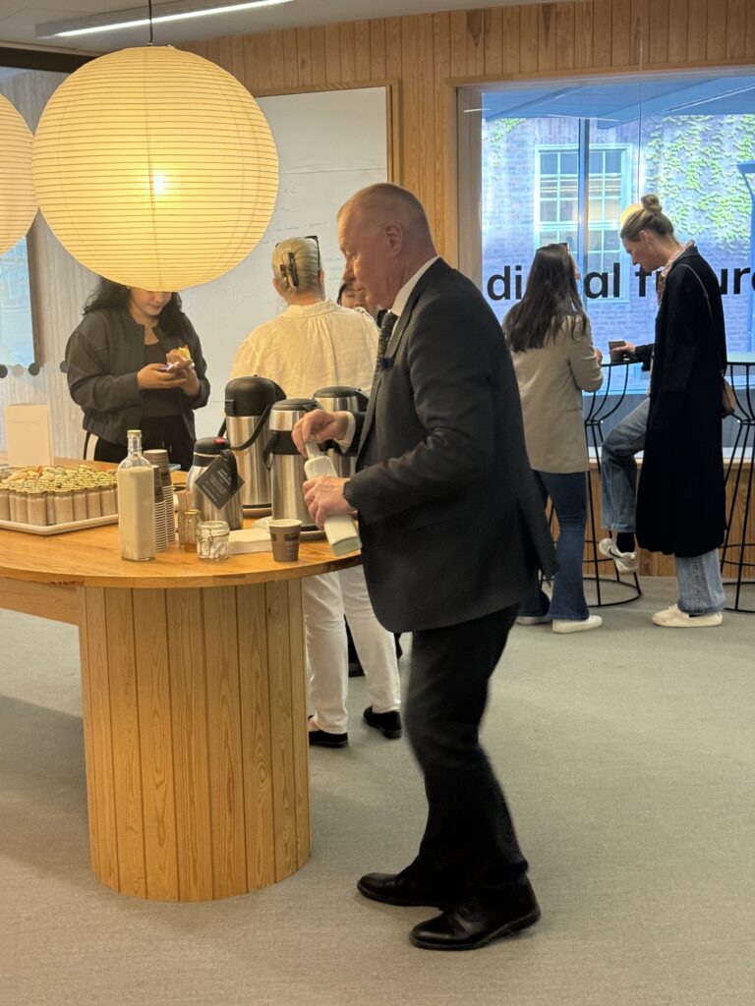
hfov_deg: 30.3
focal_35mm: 48
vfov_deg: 39.7
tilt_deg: -9.7
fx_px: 1396
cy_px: 503
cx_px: 378
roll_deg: +1.9
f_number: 1.78
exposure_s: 1/50
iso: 250
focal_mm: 6.76
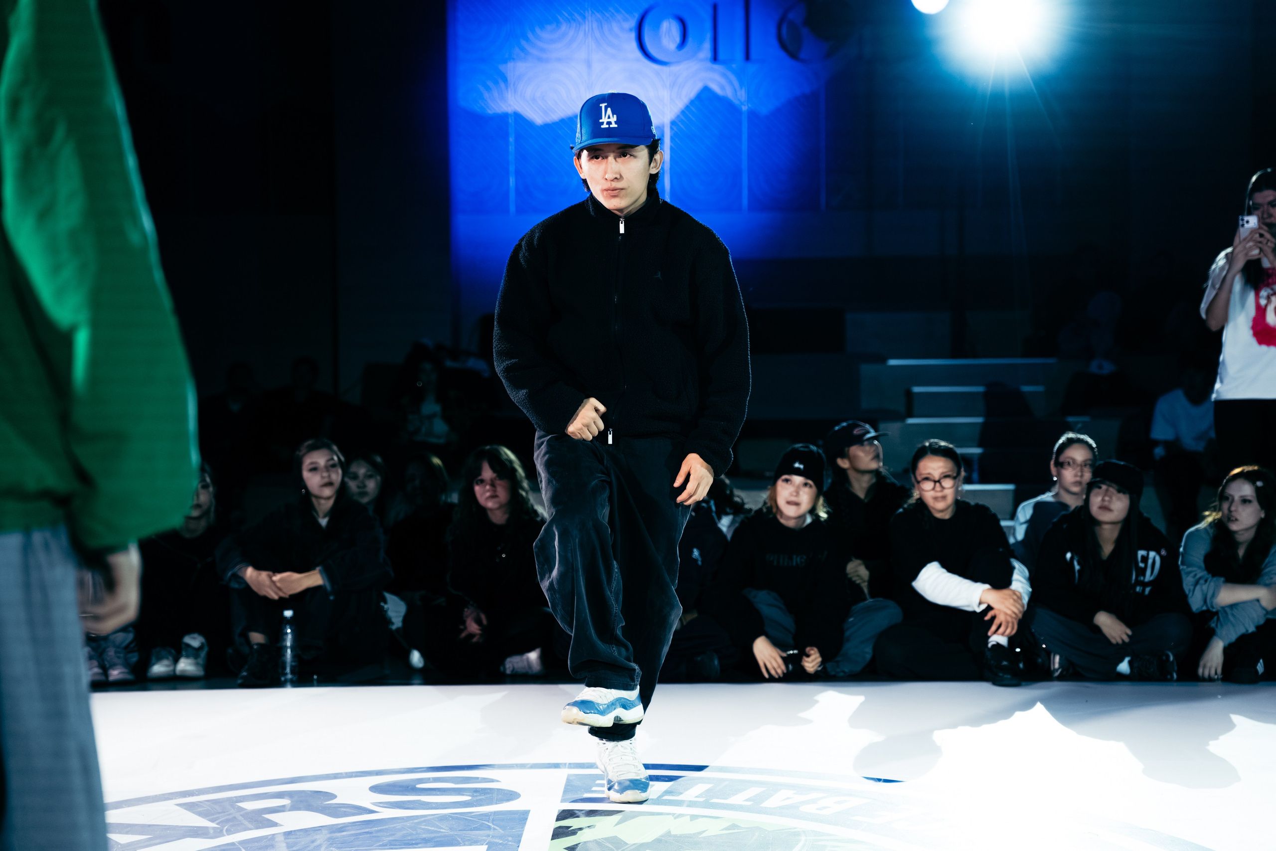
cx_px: 638
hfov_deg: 33.4
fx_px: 2127
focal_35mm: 60
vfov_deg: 22.6
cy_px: 426
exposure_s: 1/800
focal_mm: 60
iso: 3200
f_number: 2.8
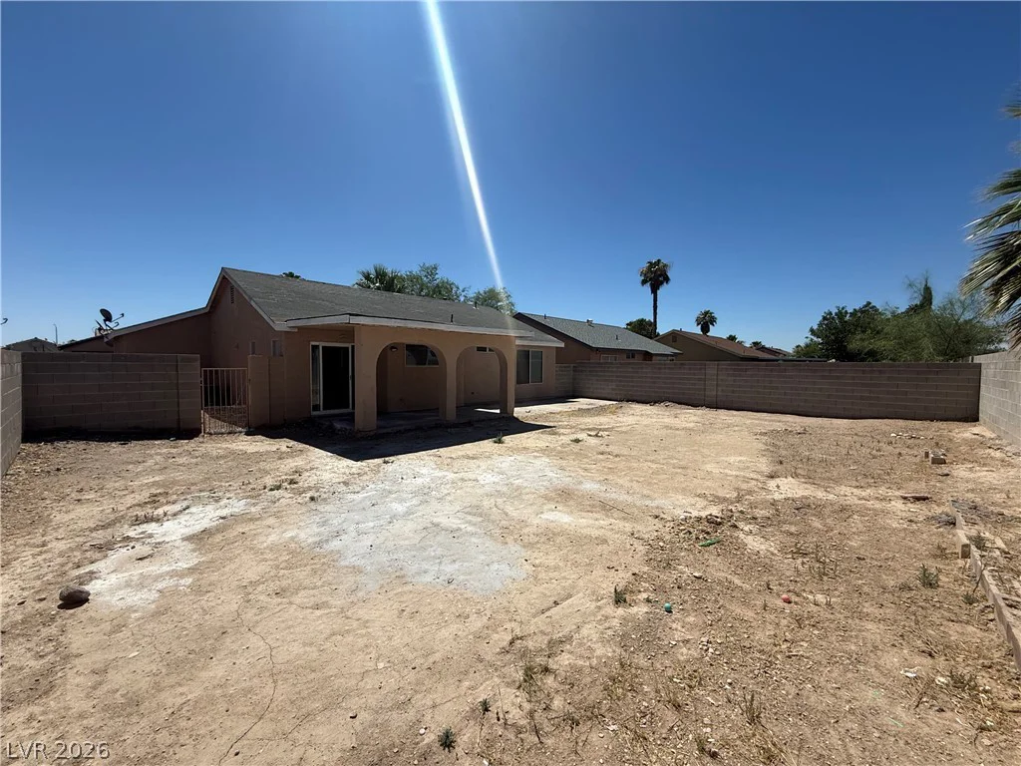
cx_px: 510
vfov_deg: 85.7
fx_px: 413
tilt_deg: -2.7
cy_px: 383
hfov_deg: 102.1
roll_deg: -0.2
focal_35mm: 14
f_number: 2.2
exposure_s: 1/4762
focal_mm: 2.22
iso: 50
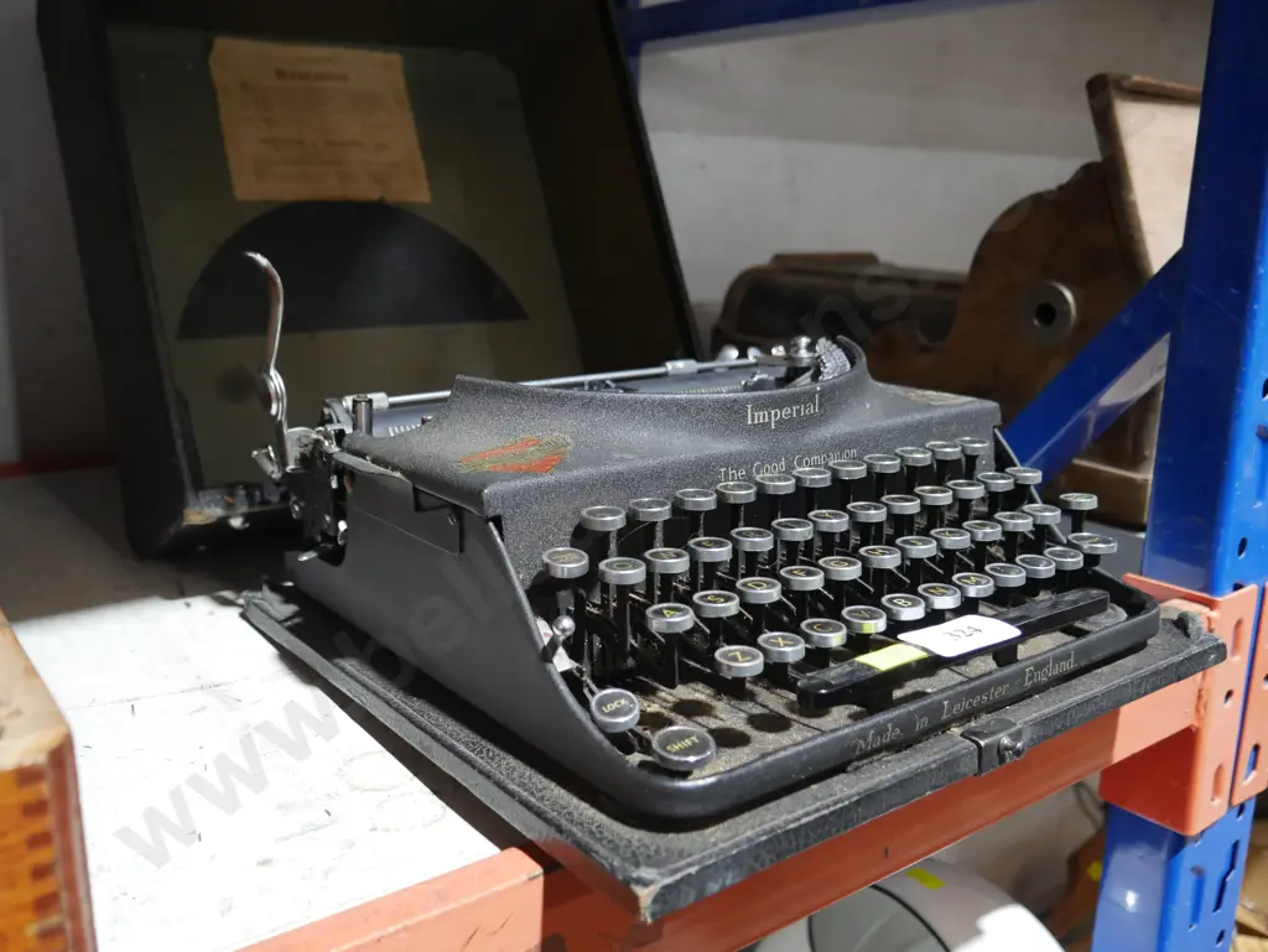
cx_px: 634
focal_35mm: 32
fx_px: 1173
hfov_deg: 56.8
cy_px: 476
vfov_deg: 44.2
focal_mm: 16
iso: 1250
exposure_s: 1/60
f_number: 3.6
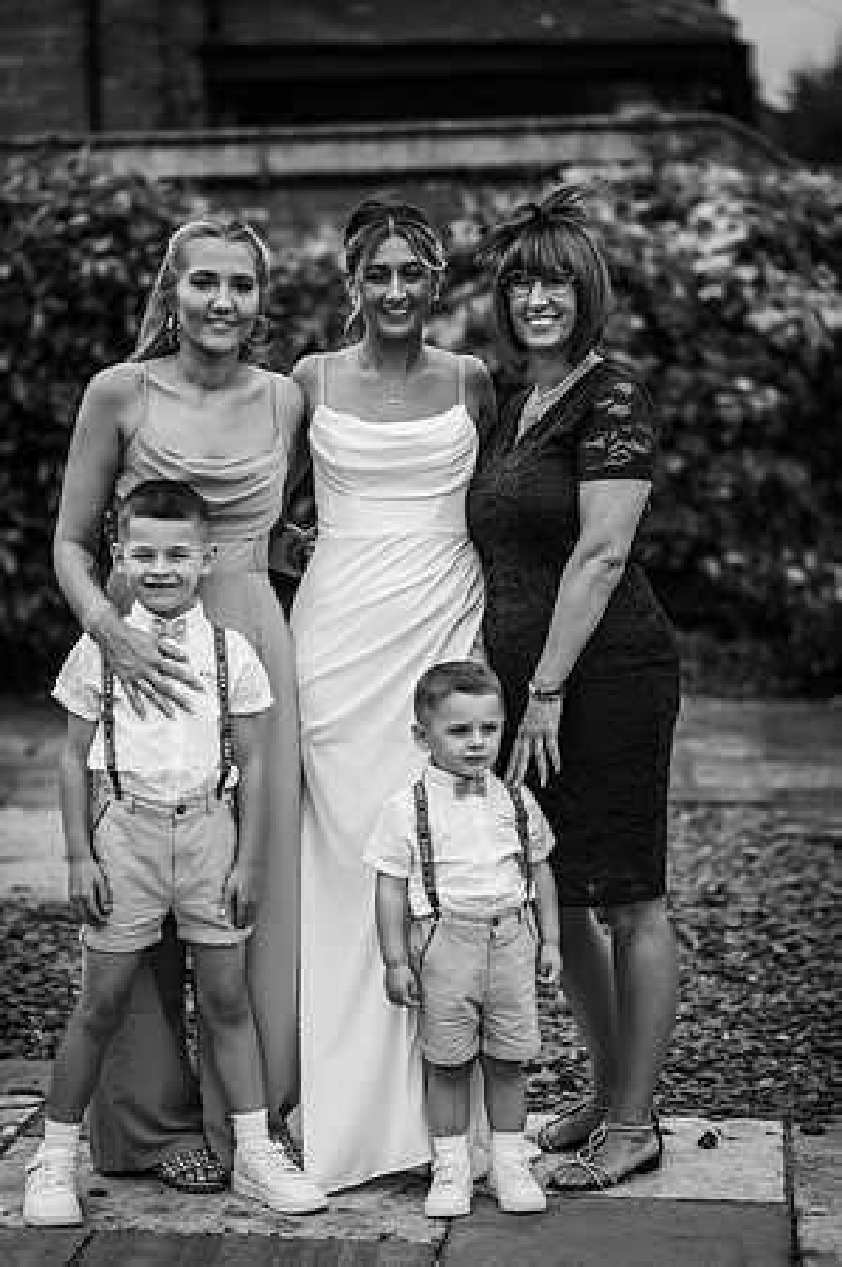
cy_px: 634
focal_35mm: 85
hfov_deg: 16.0
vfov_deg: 23.9
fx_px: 2989
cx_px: 421
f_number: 2.2
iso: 100
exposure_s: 1/1600
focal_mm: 85
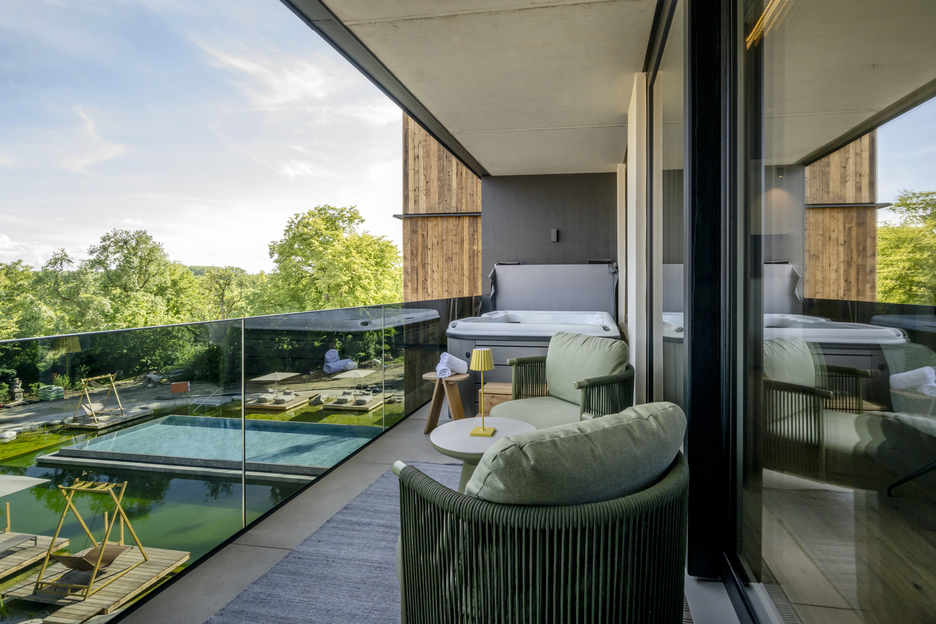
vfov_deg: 72.1
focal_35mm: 16
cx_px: 468
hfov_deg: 95.0
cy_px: 312
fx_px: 429
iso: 400
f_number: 13
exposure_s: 1/60
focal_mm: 16.5
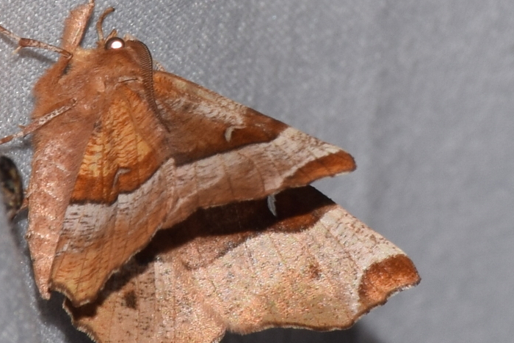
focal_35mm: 287
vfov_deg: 4.8
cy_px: 203
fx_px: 4101
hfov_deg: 7.2
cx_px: 205
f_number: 13
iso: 100
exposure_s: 1/160
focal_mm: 140
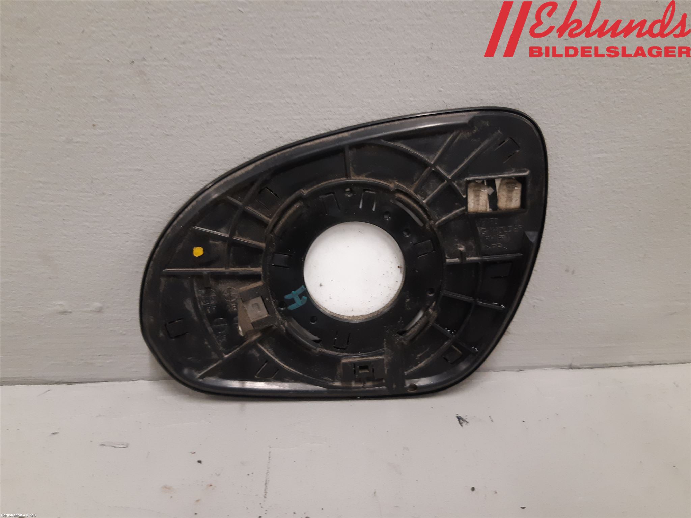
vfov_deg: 53.1
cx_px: 346
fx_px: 519
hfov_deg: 67.3
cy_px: 259
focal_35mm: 26
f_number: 1.7
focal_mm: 3.93
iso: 200
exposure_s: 1/50
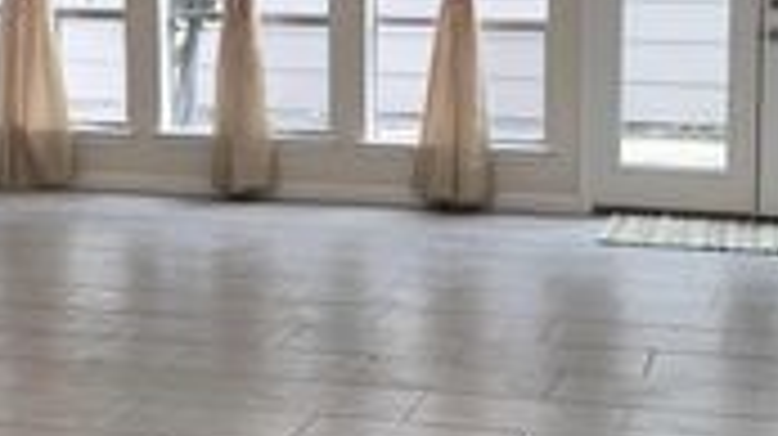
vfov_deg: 14.6
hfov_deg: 25.9
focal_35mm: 82
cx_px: 364
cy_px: 83
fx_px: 1690
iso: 100
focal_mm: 4.25
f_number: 1.8
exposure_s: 1/60
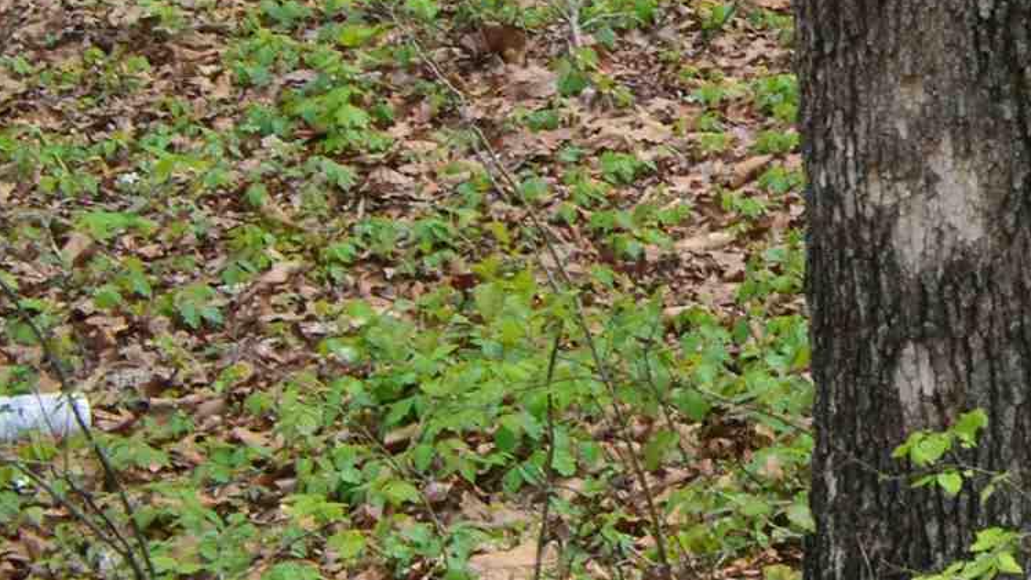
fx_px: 3172
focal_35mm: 116
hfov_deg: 15.5
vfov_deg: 9.7
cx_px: 1937
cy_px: -592
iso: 400
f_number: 9
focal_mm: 18
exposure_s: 1/160
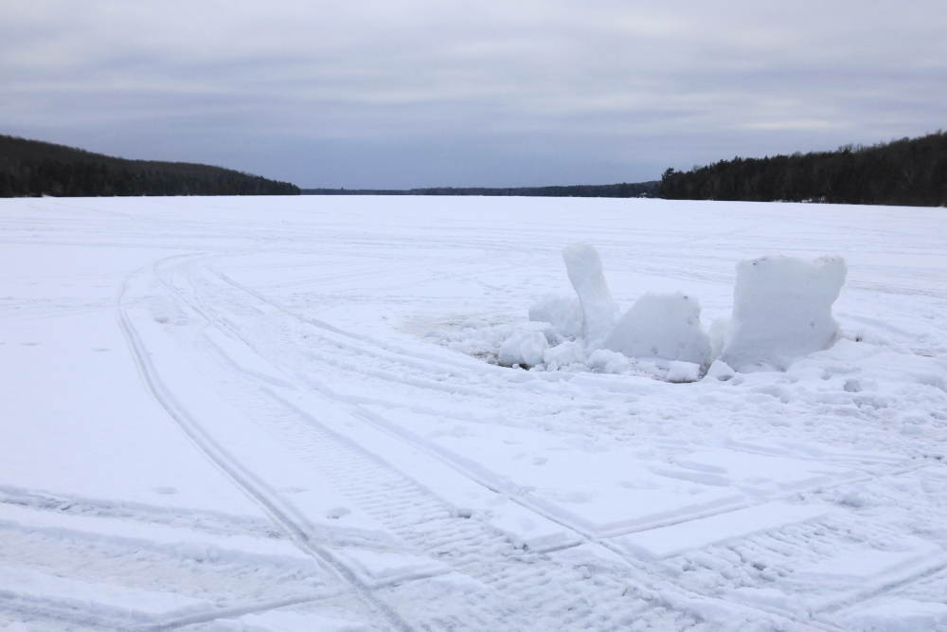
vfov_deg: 35.1
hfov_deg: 50.7
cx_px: 474
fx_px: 1000
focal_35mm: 38
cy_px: 316
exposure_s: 1/200
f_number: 6.3
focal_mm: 18
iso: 100
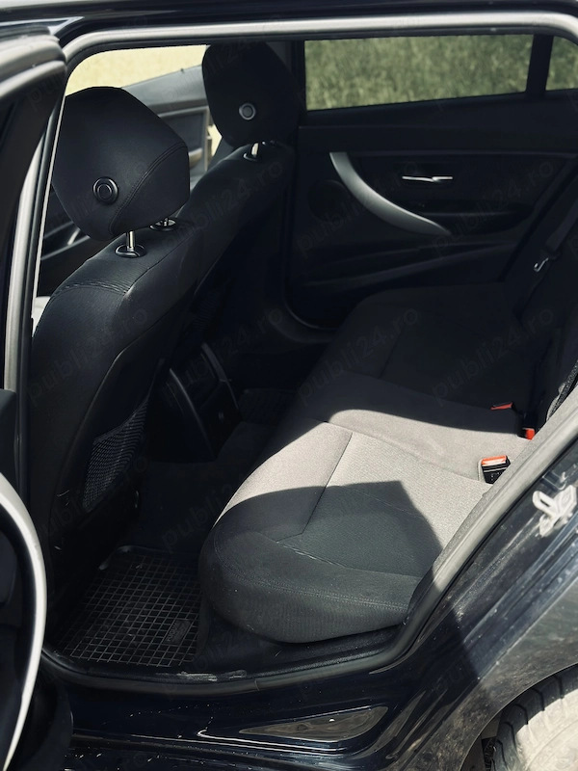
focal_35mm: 48
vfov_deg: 39.7
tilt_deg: -23.6
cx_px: 289
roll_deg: +6.0
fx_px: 1069
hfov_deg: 30.3
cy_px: 386
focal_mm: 6.86
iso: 80
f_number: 1.78
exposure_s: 1/745
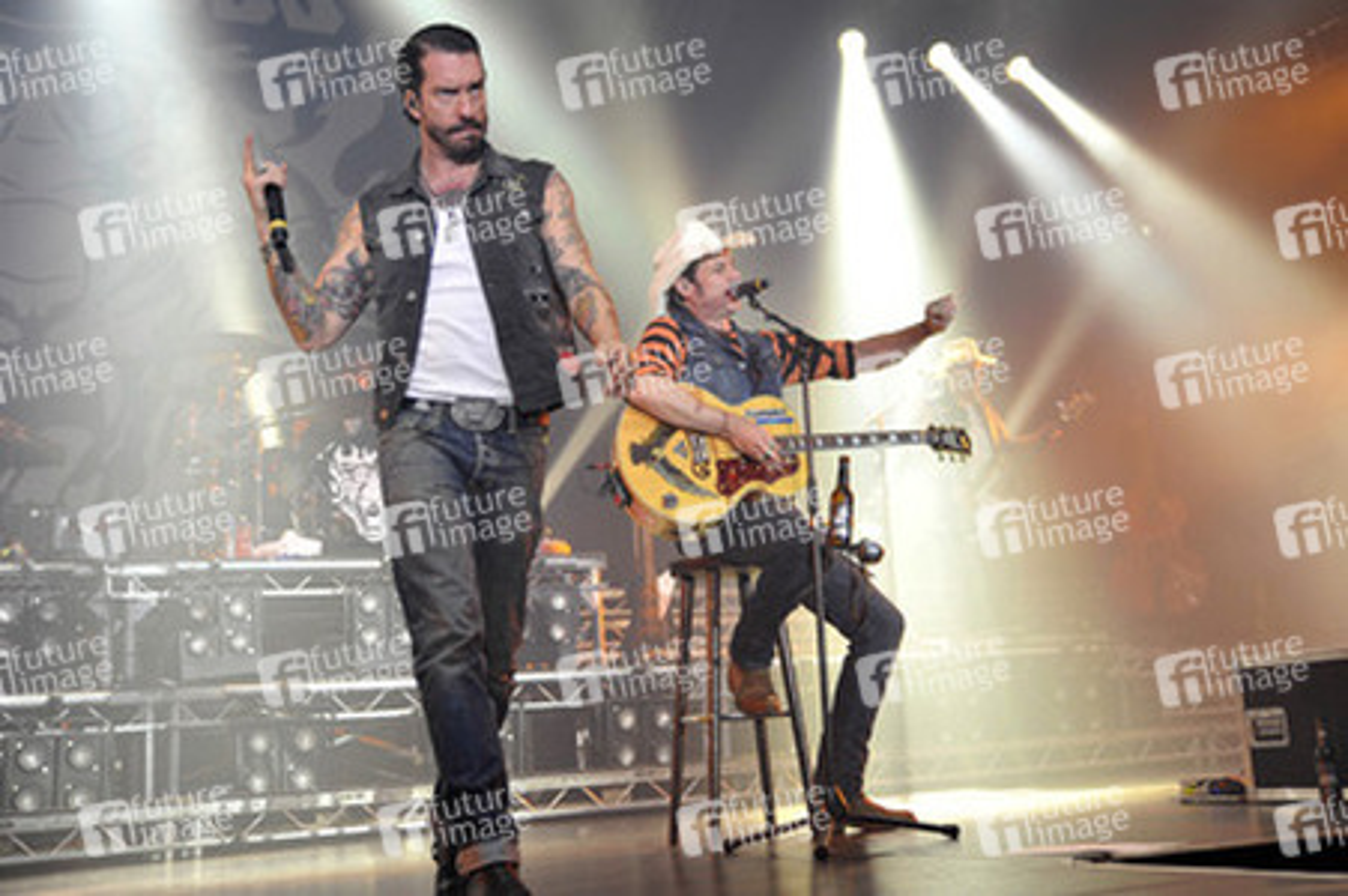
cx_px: 674
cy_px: 448
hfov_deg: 50.7
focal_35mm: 38
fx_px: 1422
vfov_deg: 35.0
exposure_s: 1/320
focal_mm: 38
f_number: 2.8
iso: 800
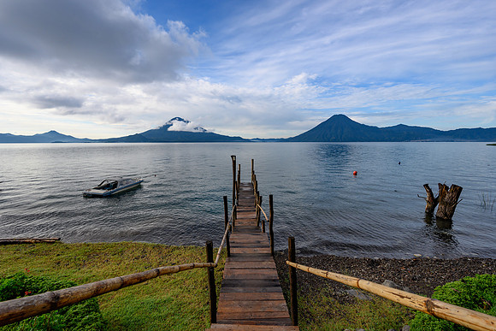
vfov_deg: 81.2
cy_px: 166
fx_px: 193
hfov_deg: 104.2
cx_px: 248
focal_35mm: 14
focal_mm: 14
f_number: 11
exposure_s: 1/125
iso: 125
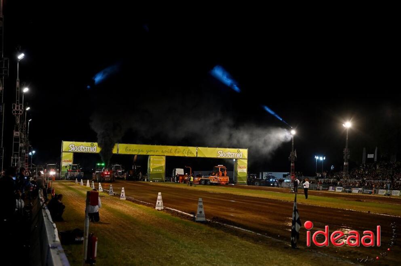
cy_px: 133
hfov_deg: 28.9
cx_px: 200
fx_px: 779
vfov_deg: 19.4
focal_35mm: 70
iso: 640
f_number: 3.2
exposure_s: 1/160
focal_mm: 70
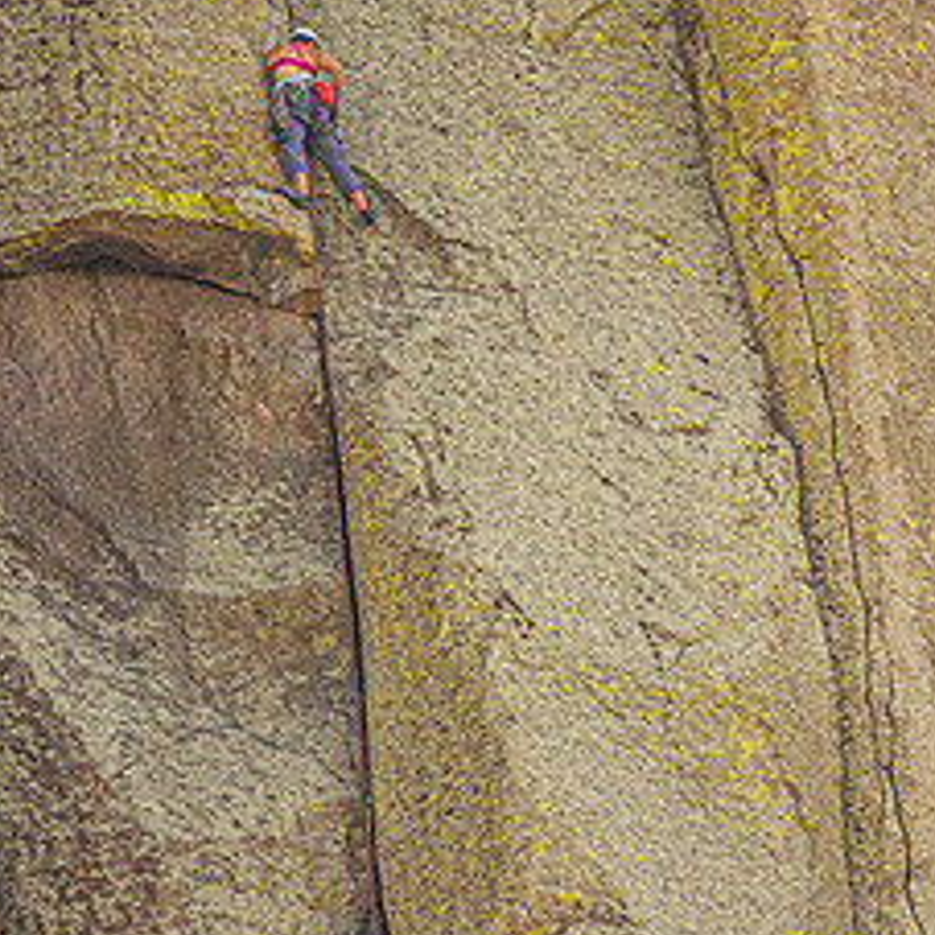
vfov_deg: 1.3
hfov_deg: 1.3
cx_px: 729
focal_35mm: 1303
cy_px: 538
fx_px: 39818
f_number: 4
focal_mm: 220
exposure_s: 1/500
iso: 640
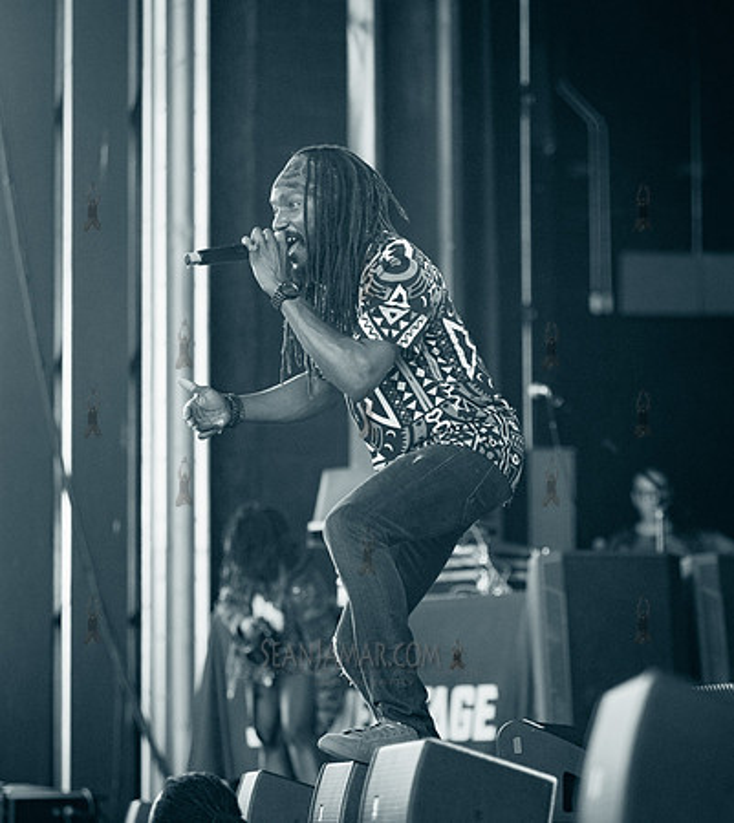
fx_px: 3841
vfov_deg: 12.2
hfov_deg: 10.9
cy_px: 412
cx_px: 417
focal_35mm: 151
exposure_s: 1/400
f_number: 2.8
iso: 2500
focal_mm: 112
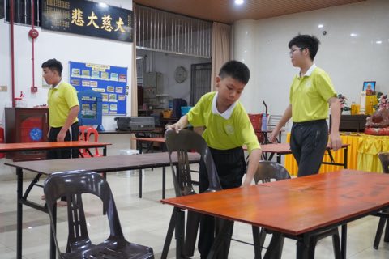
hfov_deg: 47.9
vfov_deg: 33.0
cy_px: 130
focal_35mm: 40
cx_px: 194
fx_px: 438
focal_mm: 27
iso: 5000
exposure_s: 1/160
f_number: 4.5
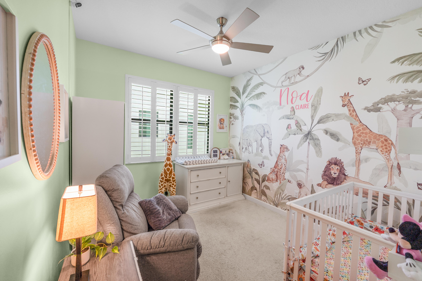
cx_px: 211
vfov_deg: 77.3
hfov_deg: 100.4
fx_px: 176
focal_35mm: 15
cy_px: 140
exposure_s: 1/8
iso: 100
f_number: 6.3
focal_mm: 10
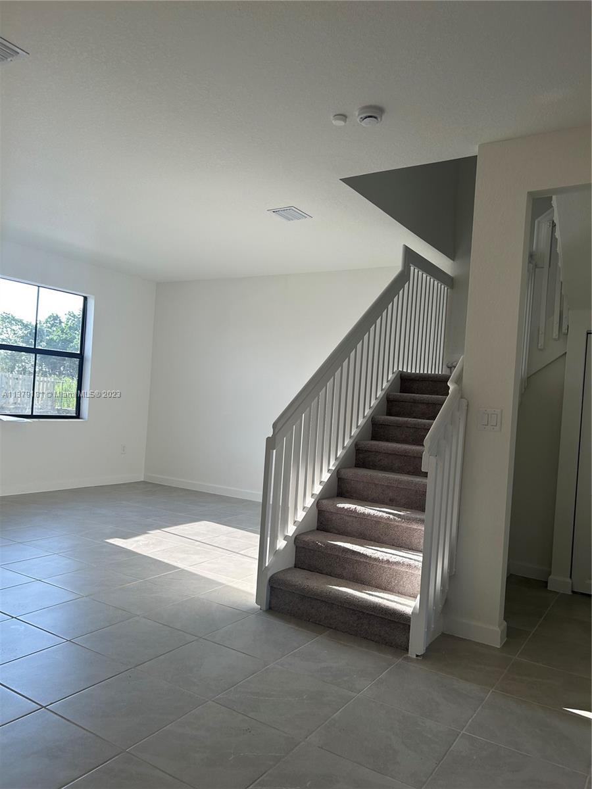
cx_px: 296
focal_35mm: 26
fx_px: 593
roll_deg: -3.3
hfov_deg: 53.1
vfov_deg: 67.3
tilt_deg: +1.8
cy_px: 394
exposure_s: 1/214
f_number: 1.5
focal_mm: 5.7
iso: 50
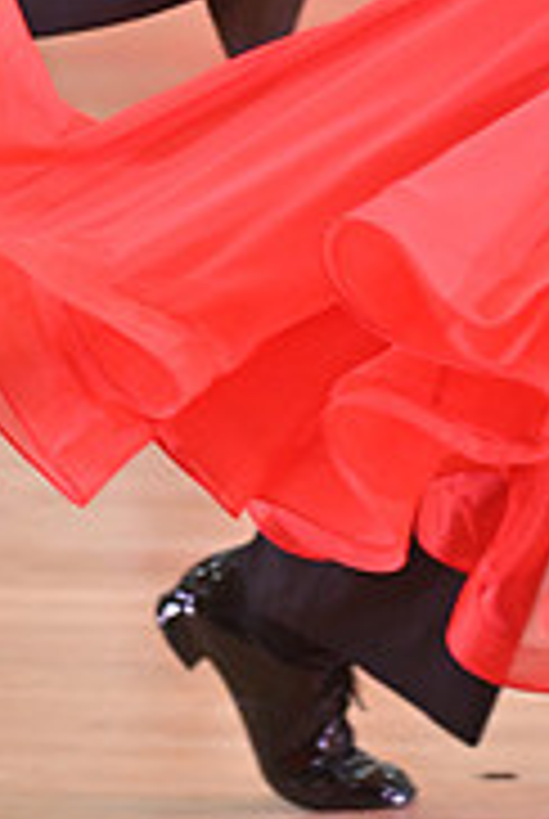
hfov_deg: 2.7
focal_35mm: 509
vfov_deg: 4.0
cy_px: -252
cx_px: 650
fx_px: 11598
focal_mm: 160
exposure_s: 1/400
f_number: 4.5
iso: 3200
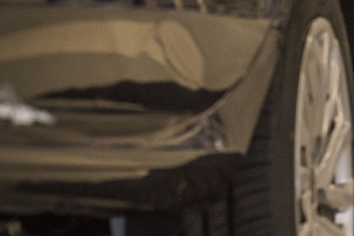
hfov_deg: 3.6
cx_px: 496
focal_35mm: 567
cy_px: 122
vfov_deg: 2.4
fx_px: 5573
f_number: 8
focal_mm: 200
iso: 2000
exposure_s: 1/125
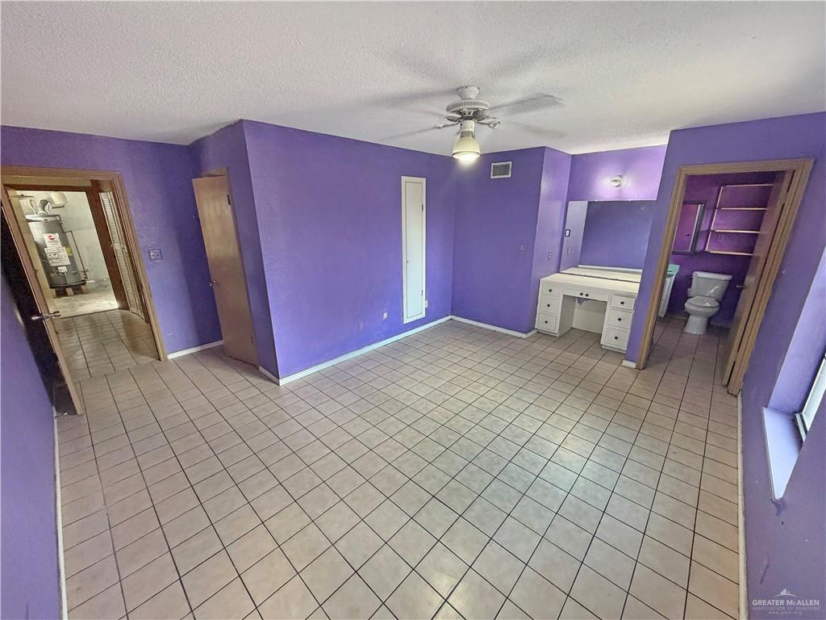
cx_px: 413
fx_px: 334
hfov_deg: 102.1
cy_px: 310
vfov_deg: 85.7
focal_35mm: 14
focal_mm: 2.22
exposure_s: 1/60
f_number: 2.2
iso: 320
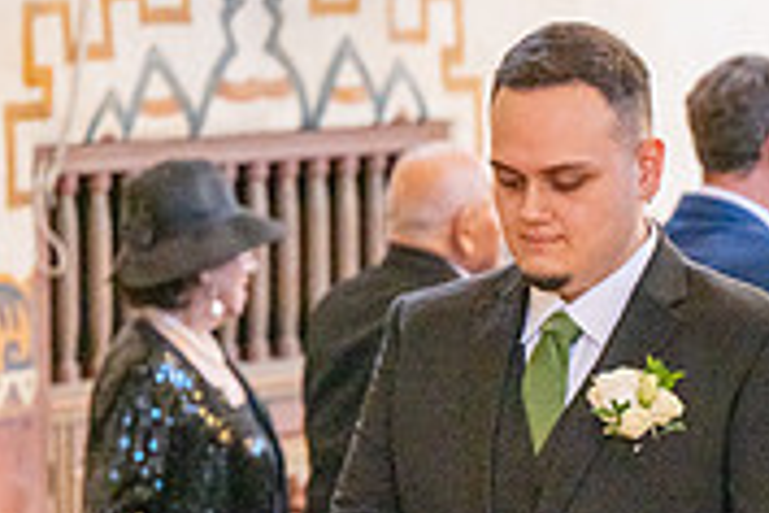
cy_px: 620
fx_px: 6152
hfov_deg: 7.1
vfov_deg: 4.8
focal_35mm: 288
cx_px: 1034
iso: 1250
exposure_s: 1/320
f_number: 3.2
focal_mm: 88
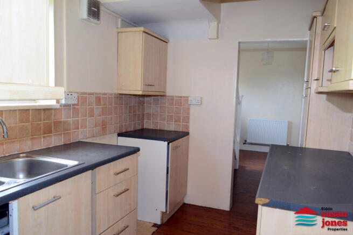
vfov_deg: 48.0
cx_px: 176
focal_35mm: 27
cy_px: 118
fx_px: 265
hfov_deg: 67.4
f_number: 6.3
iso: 800
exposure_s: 1/60
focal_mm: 18
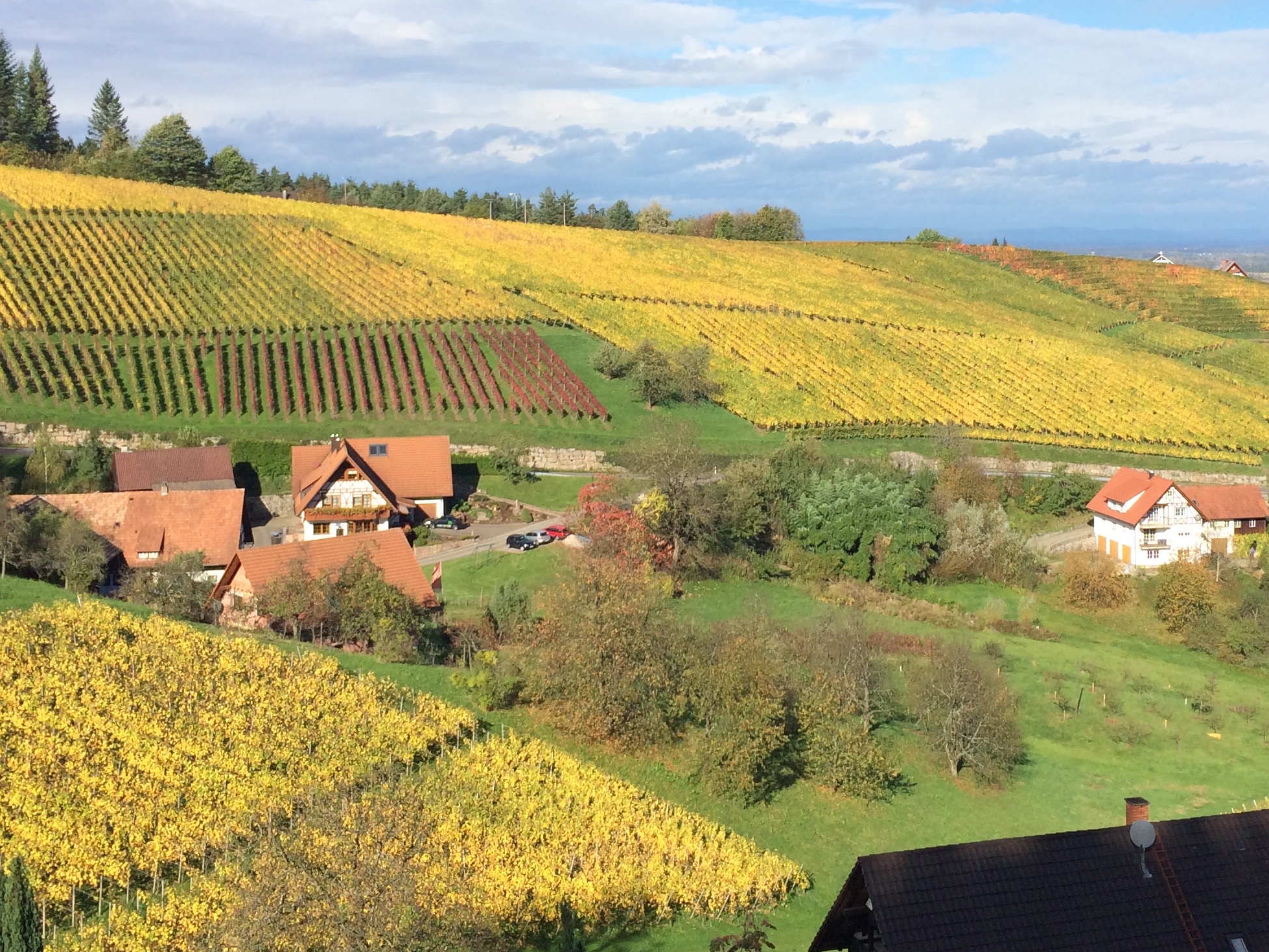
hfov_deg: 38.1
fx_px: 1833
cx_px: 748
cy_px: 300
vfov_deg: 28.9
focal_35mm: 50
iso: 40
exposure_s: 1/2283
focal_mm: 4.12
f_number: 2.2
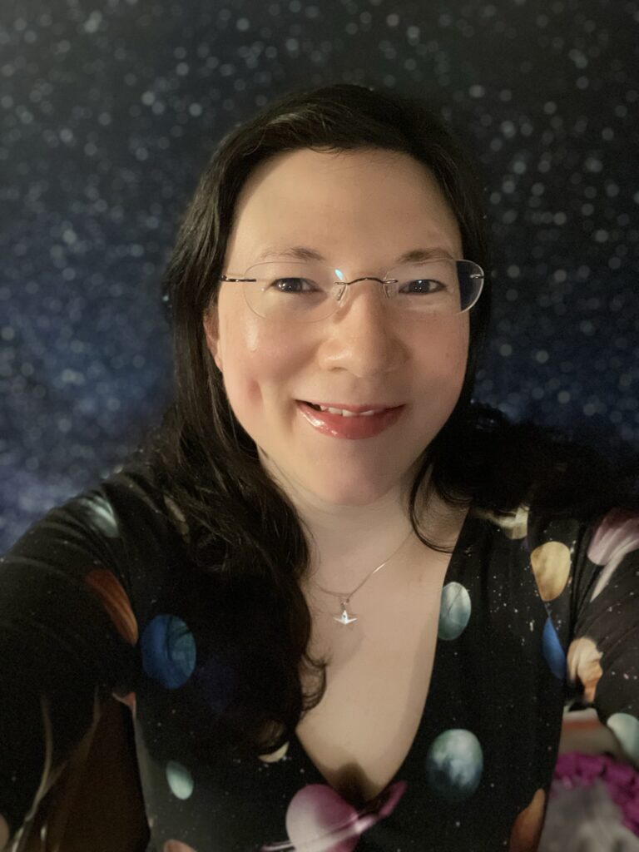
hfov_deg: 46.8
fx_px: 738
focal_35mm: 30
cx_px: 320
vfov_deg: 60.0
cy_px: 426
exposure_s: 1/20
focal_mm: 2.71
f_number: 2.2
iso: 800
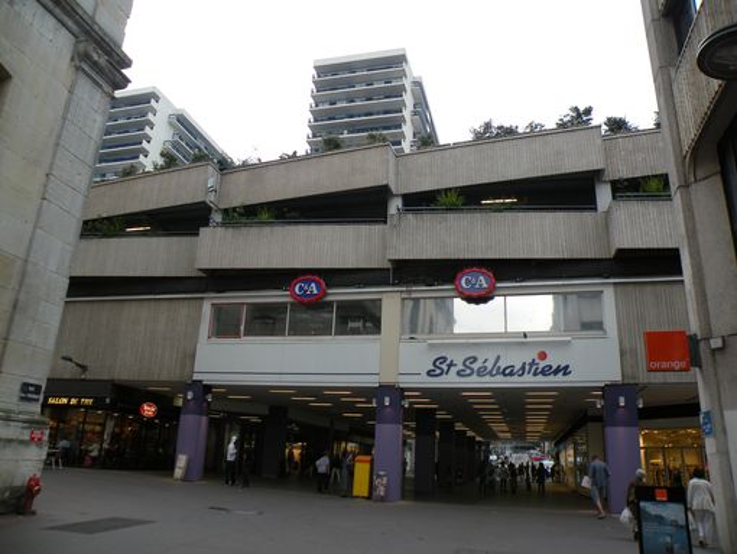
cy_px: 277
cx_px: 368
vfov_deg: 51.4
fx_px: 575
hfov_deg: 65.3
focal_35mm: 27
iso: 64
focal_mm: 4.7
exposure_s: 1/95.2
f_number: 3.2
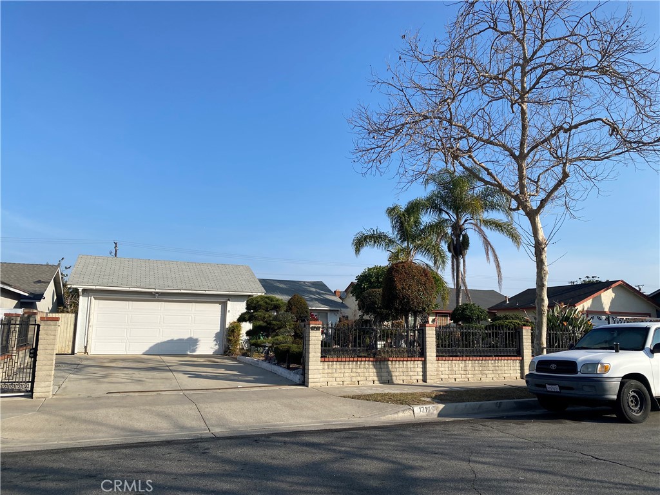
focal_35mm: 26
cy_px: 248
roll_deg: -1.4
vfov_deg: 53.1
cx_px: 330
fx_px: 496
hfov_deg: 67.3
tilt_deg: +8.7
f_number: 1.8
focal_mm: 4.25
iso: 32
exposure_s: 1/2817
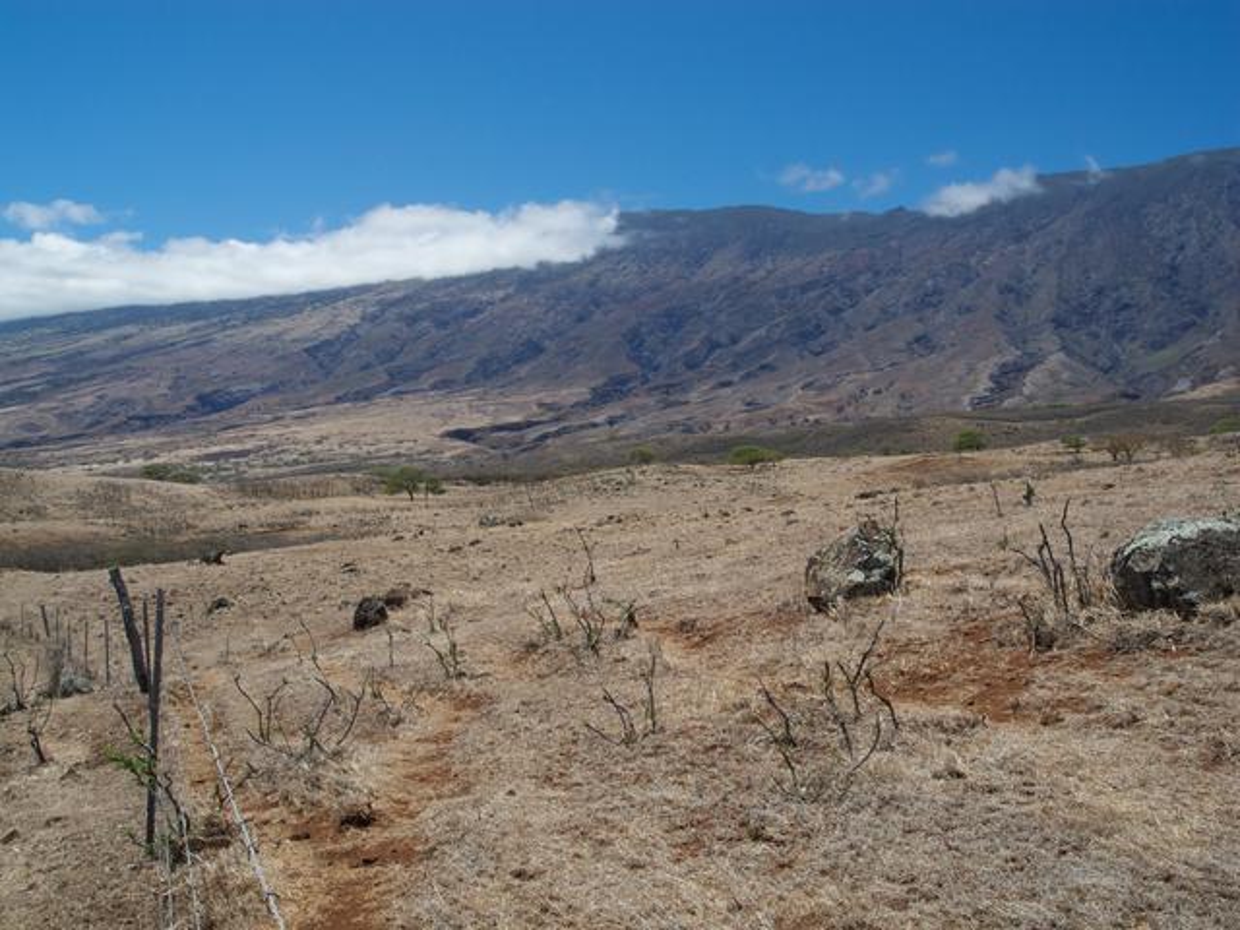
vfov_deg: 46.8
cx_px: 620
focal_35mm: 30
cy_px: 465
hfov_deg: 60.0
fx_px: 1075
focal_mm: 6.4
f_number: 4.5
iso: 100
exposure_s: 1/838
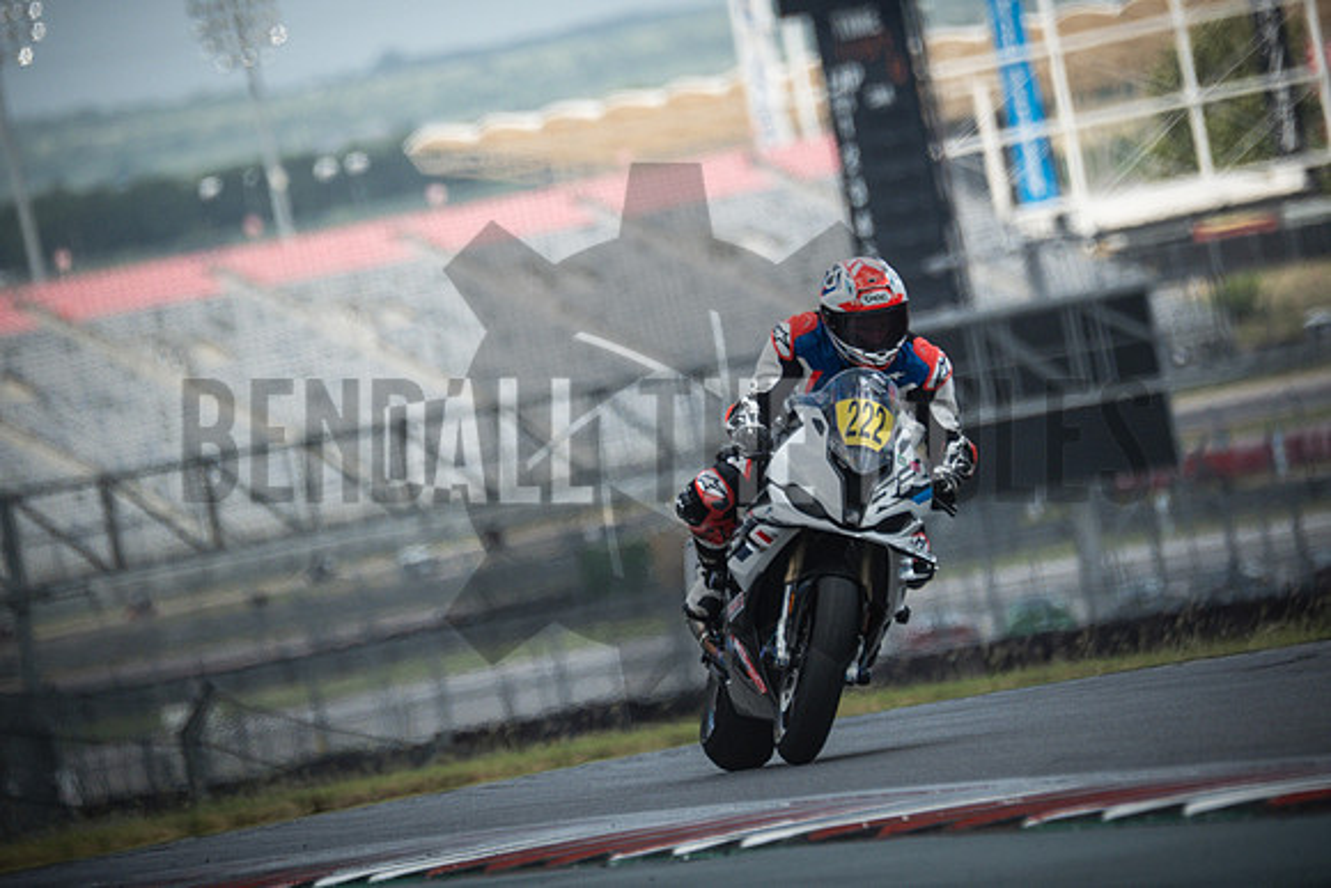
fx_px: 22187
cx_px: 666
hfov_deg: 3.4
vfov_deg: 2.3
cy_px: 444
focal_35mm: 600
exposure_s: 1/2000
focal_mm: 400
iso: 1250
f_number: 5.6
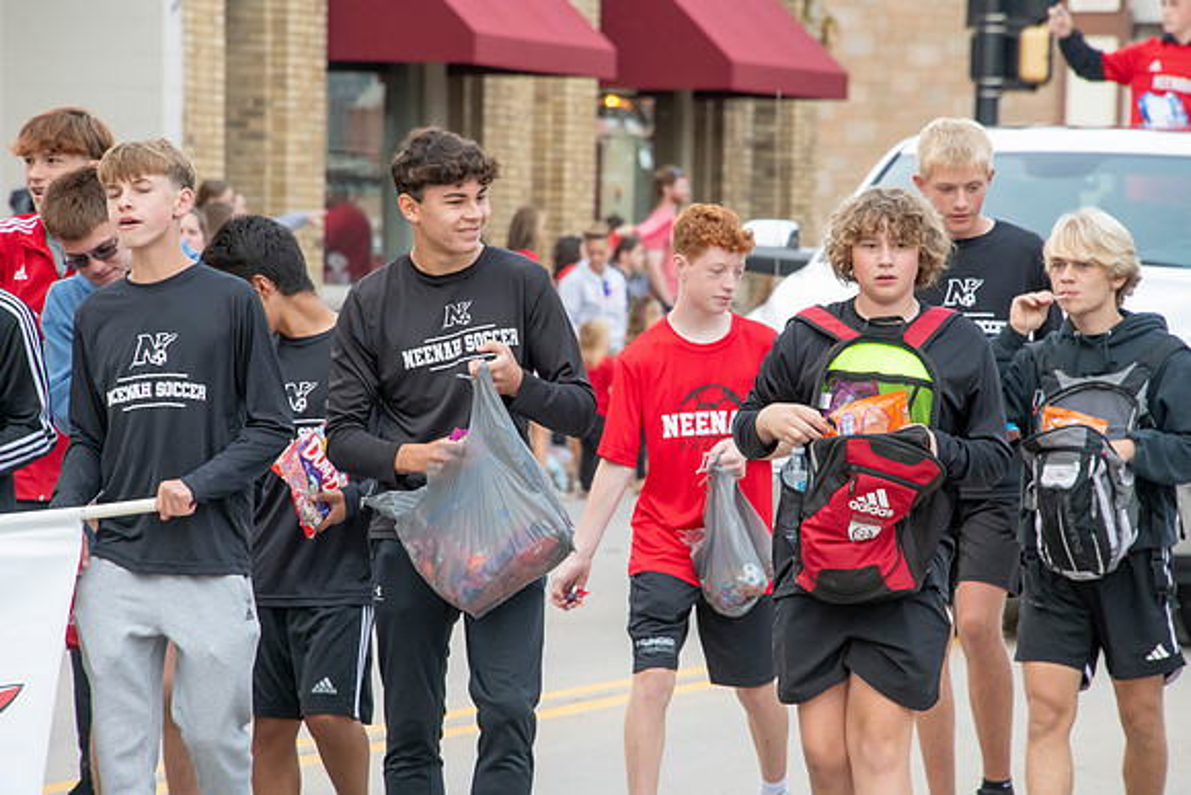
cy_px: 398
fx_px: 9927
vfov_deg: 4.6
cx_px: 596
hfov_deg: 6.9
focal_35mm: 300
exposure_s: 1/250
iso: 3200
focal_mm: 300
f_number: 11
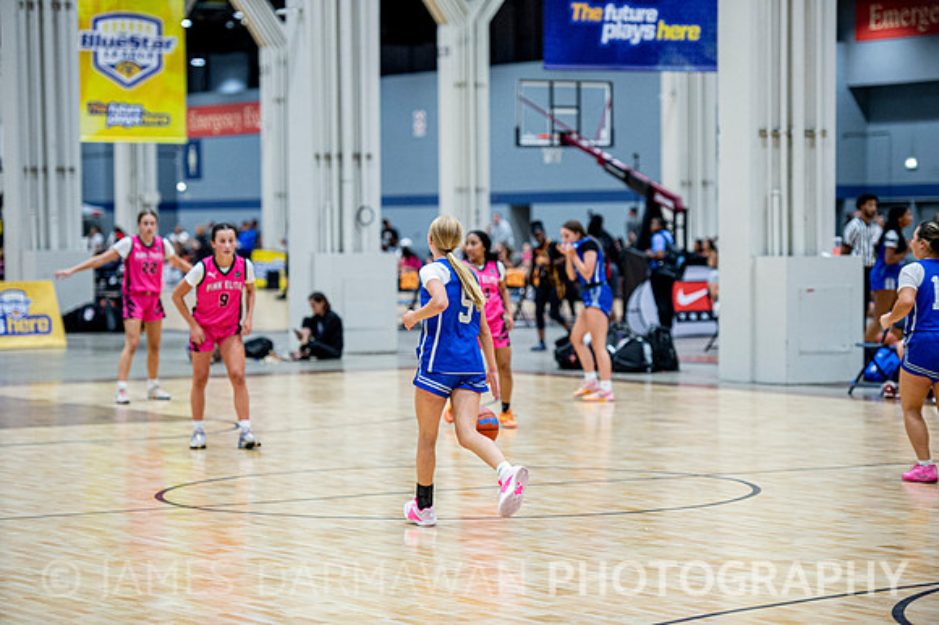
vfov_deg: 12.4
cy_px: 312
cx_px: 470
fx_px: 2867
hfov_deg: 18.6
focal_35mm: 110
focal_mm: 110
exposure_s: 1/500
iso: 2000
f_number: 2.8
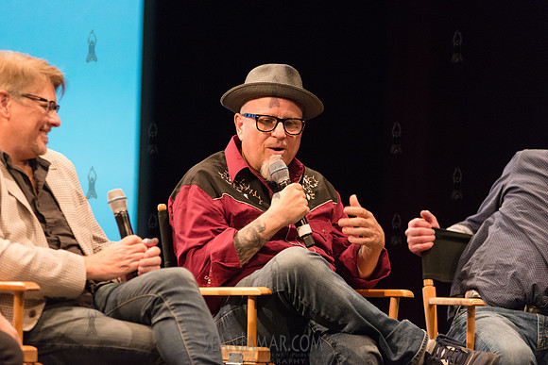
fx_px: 2360
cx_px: 274
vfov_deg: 8.9
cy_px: 182
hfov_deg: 13.2
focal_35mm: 155
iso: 4000
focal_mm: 155
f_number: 3.2
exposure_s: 1/200
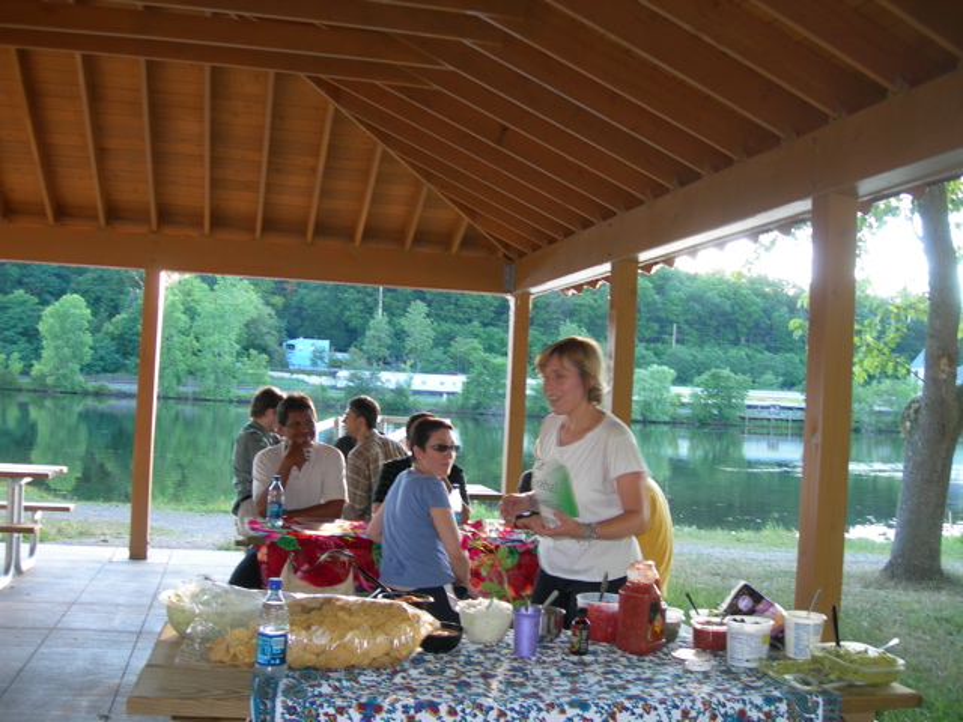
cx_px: 482
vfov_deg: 37.7
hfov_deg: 49.0
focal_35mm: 38
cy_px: 361
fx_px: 1057
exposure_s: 1/30
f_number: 2.8
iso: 50
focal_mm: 7.8
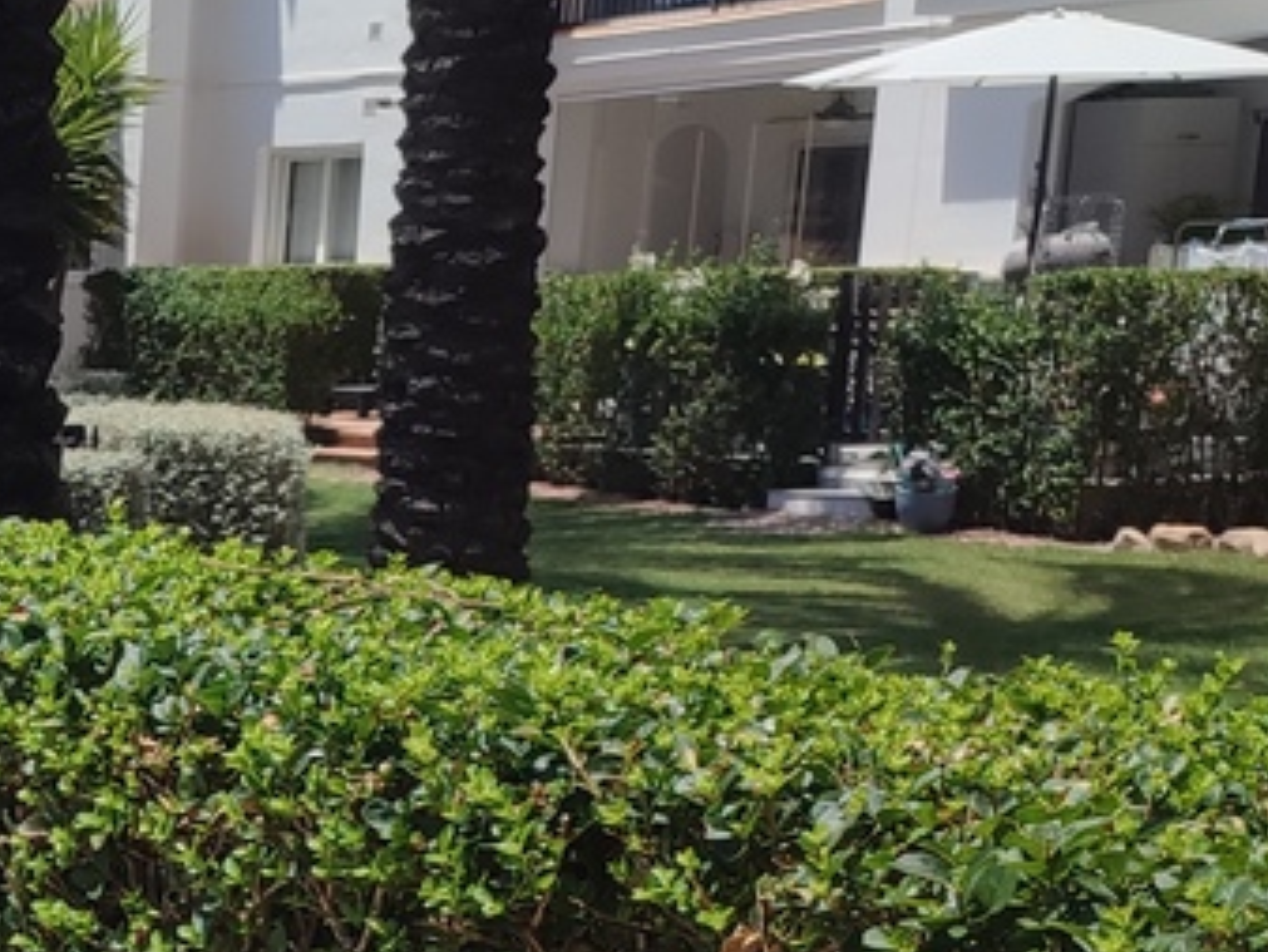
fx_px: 3481
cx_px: -835
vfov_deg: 15.1
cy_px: 1072
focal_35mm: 95
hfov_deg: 17.6
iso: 50
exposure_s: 1/1014
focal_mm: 6.04
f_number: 1.9
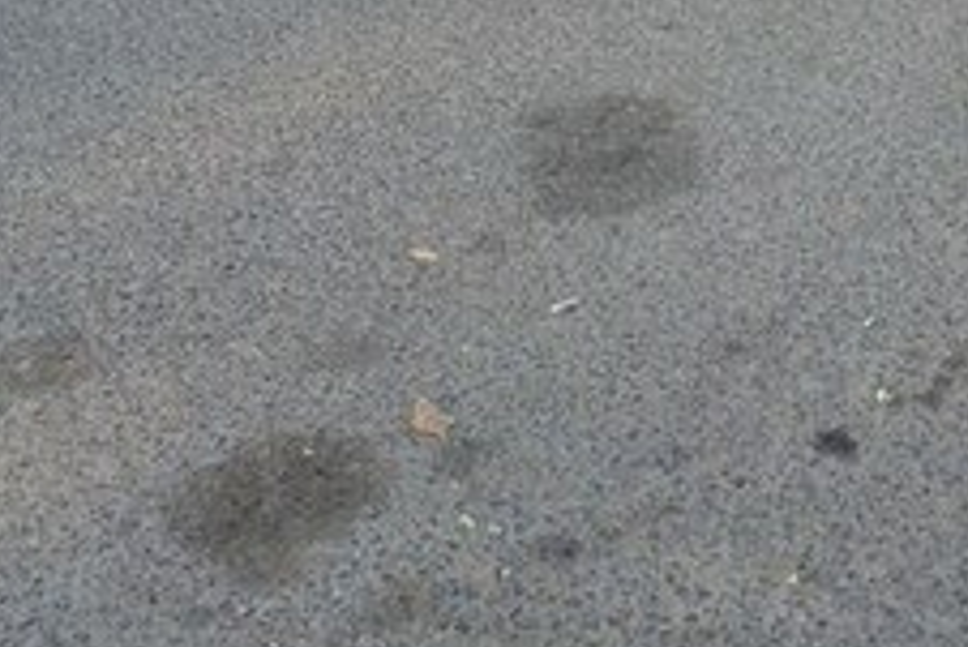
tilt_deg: -15.6
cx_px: 908
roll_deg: -1.6
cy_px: -319
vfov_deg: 14.5
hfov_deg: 22.4
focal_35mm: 88
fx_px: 2368
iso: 32
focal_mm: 4.15
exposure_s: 1/204
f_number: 2.2
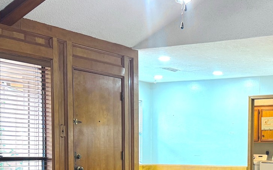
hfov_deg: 28.0
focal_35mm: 72
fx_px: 536
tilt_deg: -1.7
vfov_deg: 17.7
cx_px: 216
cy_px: 166
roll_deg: +0.1
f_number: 1.78
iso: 200
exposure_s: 1/60
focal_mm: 6.76
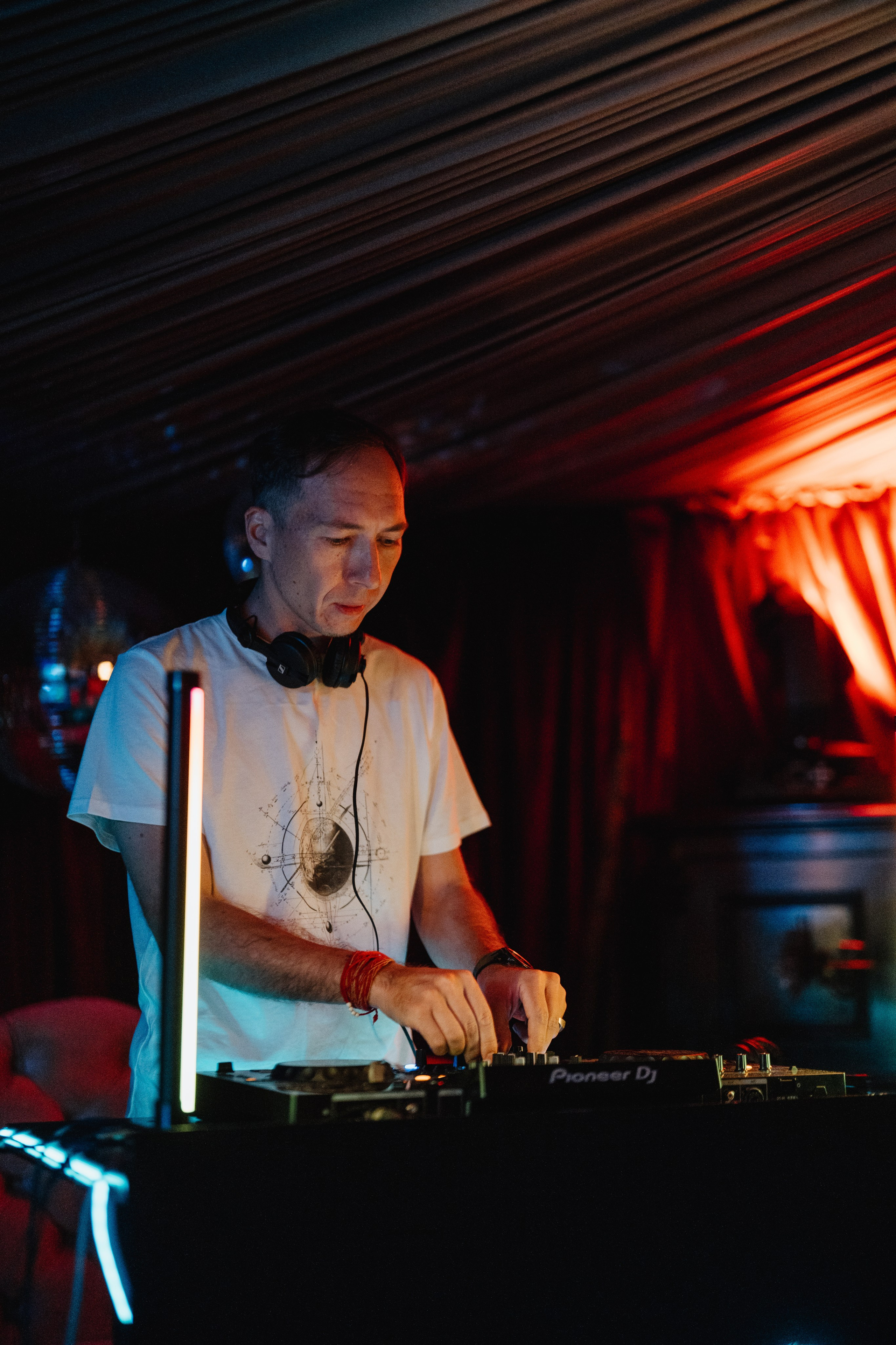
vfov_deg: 39.6
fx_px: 1867
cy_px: 672
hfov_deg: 27.0
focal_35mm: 50
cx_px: 448
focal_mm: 50
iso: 3200
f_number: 1.2
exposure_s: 1/250
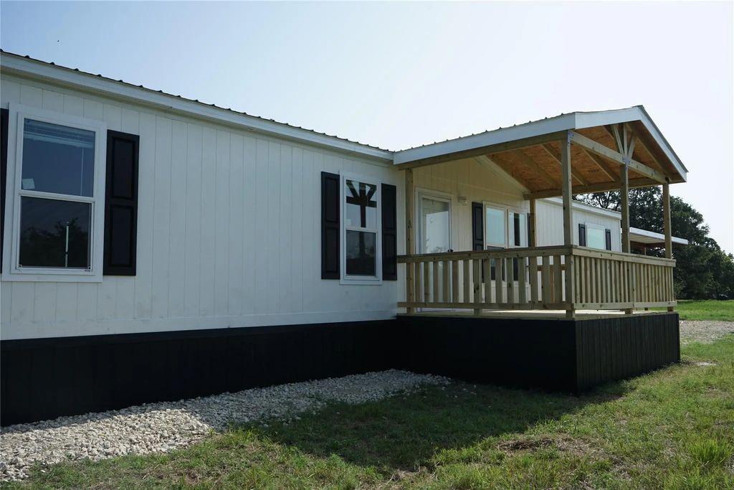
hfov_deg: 65.5
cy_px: 245
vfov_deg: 46.4
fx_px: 571
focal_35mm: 28
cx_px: 367
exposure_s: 1/250
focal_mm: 28
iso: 100
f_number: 8
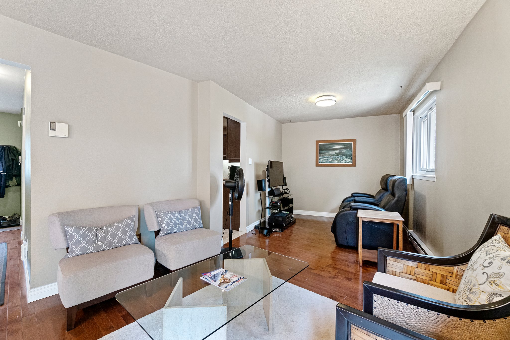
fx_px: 212
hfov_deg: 100.4
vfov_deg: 77.3
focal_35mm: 15
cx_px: 255
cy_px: 170
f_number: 6.3
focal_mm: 10
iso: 640
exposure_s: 1/10
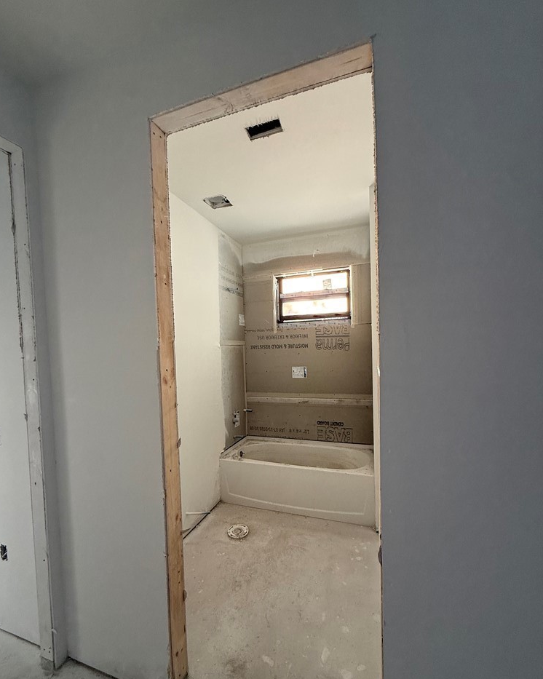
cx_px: 269
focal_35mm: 15
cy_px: 360
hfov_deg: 84.0
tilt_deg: -1.7
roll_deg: +0.4
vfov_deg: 96.7
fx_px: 301
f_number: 2.2
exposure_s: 1/99
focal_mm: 2.22
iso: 250
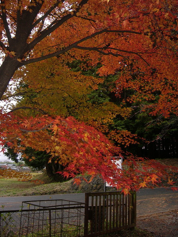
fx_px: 247
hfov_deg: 39.7
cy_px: 116
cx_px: 88
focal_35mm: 36
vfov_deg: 51.3
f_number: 2.8
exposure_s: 1/60
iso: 100
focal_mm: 5.8
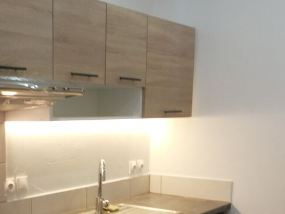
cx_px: 39
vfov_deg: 26.4
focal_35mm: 54
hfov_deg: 34.0
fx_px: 445
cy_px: 180
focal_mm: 3.6
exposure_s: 1/33.3
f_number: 1.8
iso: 80
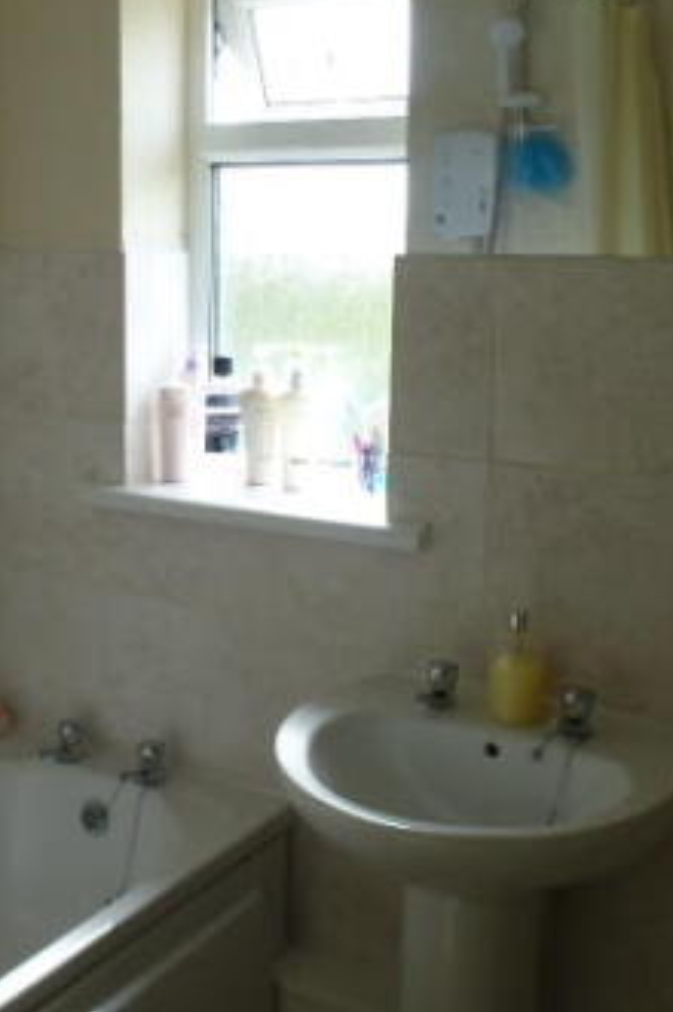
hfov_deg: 30.4
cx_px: 347
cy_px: 408
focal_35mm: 44
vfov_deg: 44.3
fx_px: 1236
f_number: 3.3
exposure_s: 1/80
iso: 100
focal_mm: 4.3
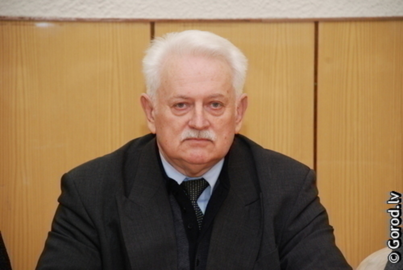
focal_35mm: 202
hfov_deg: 10.1
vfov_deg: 6.8
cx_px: 202
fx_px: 2271
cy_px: 135
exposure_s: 1/90
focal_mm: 135
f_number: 5.6
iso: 1000
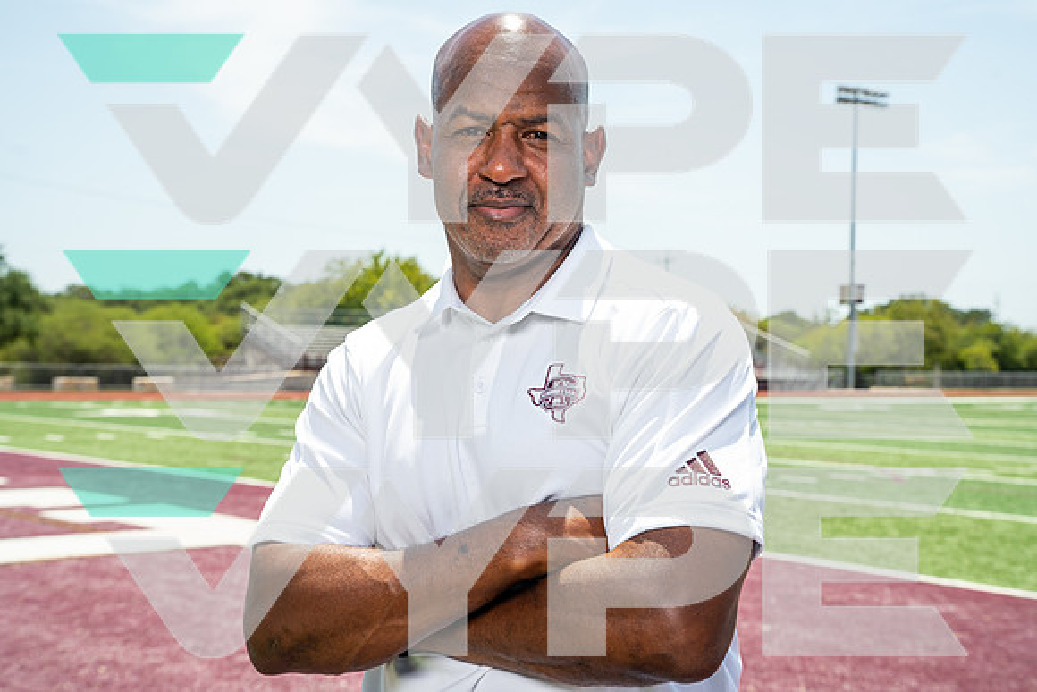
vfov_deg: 25.1
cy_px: 346
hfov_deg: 36.9
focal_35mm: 54
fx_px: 1556
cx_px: 518
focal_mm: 54
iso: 100
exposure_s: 1/125
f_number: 8
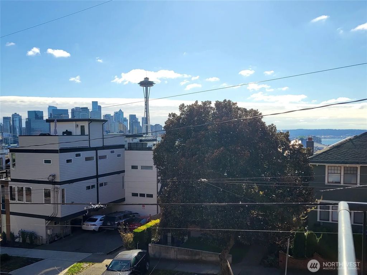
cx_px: 184
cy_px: 138
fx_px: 276
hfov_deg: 67.3
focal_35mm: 26
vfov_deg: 53.1
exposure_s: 1/2953
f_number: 1.8
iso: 40
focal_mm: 5.4
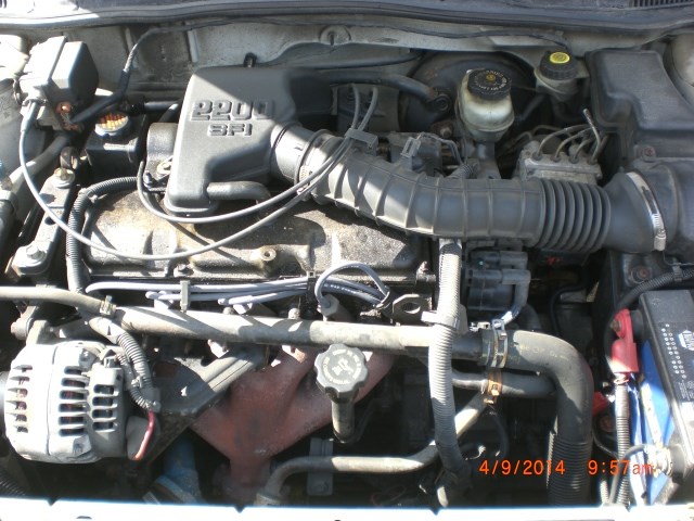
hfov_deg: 49.0
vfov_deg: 37.7
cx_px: 347
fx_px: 762
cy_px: 260
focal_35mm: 38
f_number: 3.1
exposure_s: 1/80
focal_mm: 6.3
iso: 50
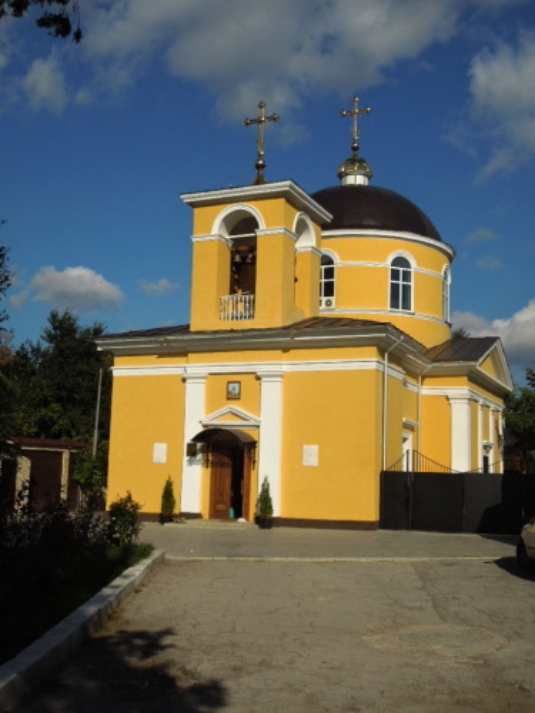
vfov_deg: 47.9
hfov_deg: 36.8
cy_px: 356
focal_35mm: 39
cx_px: 268
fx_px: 804
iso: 100
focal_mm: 7
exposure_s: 1/800
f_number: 7.6
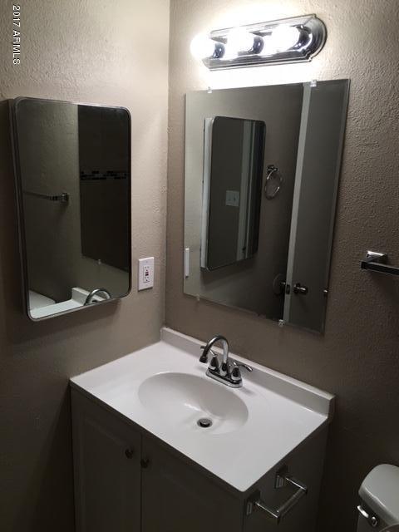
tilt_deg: -13.3
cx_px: 200
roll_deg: -1.8
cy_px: 266
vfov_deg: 61.7
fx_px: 446
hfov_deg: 48.2
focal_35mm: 29
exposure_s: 1/30
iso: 25
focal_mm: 4.15
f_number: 2.2
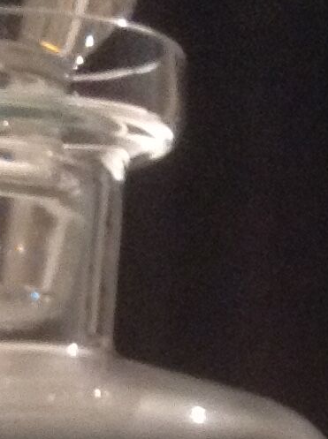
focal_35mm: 172
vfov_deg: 10.9
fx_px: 2180
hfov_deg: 8.6
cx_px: 134
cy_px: 760
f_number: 2.4
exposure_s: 1/17
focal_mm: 3.3
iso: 200
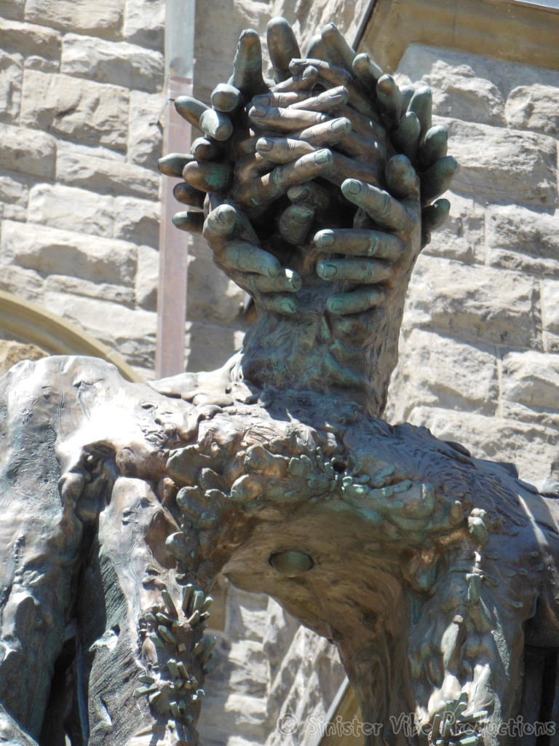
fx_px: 4113
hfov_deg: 7.8
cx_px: 280
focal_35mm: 191
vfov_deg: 10.4
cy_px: 373
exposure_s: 1/200
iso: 125
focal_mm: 34
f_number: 5.6
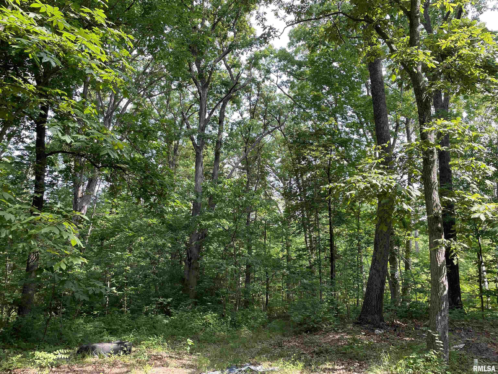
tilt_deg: +13.5
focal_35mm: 26
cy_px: 187
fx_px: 374
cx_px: 249
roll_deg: -1.9
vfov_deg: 53.1
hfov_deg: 67.3
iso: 32
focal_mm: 4.2
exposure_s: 1/306
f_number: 1.6
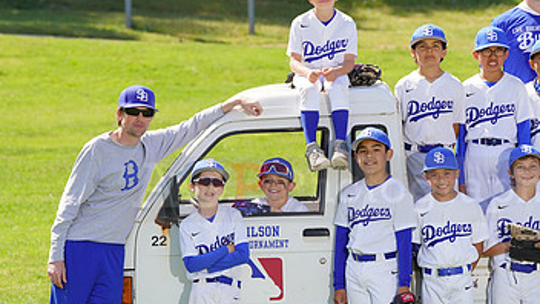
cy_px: 177
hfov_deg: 7.4
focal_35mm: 292
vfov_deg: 4.2
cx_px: 384
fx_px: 4181
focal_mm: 169
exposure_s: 1/250
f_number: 6.3
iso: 100
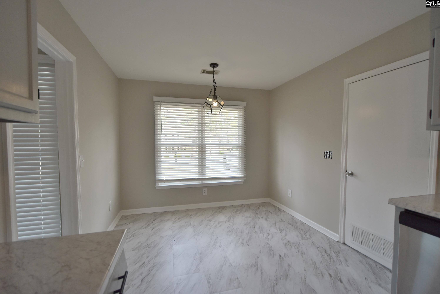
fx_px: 183
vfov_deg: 77.4
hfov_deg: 100.3
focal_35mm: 15
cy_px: 147
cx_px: 220
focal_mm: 10
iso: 360
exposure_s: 1/500
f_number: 3.5
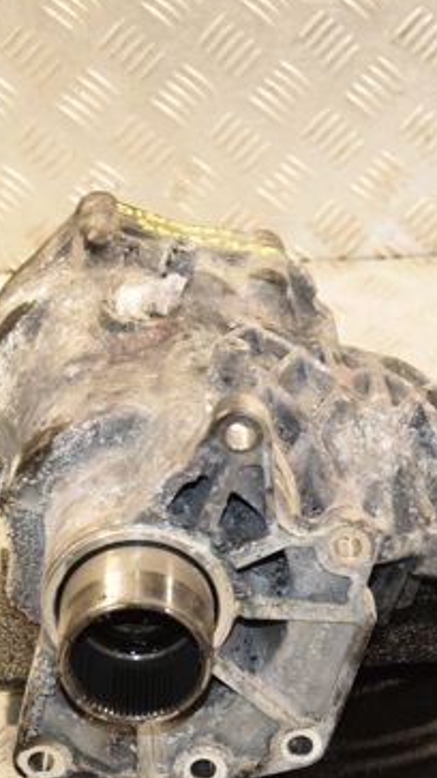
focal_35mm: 97
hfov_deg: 12.4
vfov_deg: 22.0
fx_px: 1998
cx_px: 381
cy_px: 431
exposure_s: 1/200
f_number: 5
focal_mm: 35
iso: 800
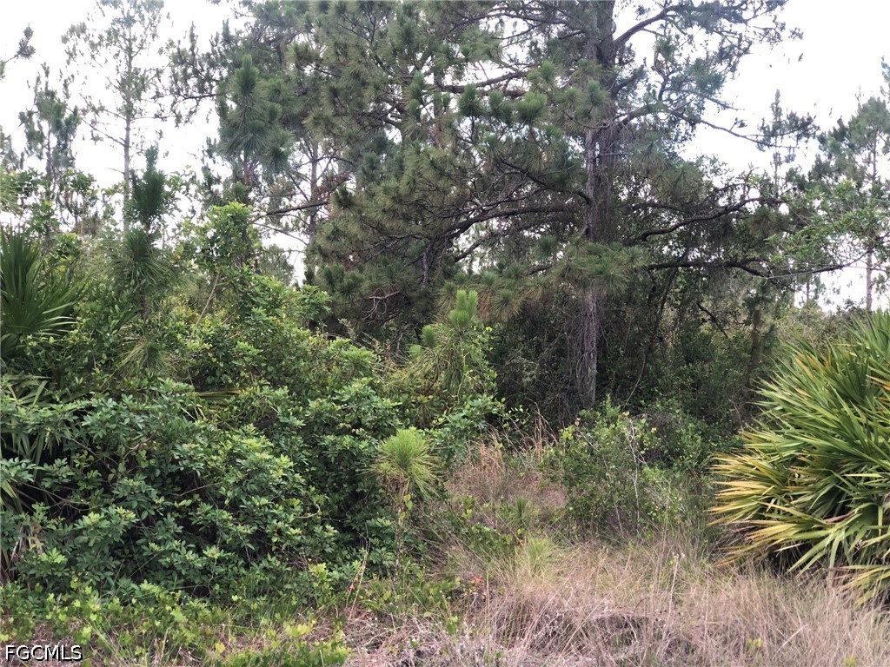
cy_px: 334
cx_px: 445
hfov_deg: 33.8
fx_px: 1466
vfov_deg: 25.7
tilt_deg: -1.2
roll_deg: -1.6
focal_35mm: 57
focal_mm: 6.6
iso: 25
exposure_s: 1/60
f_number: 2.8
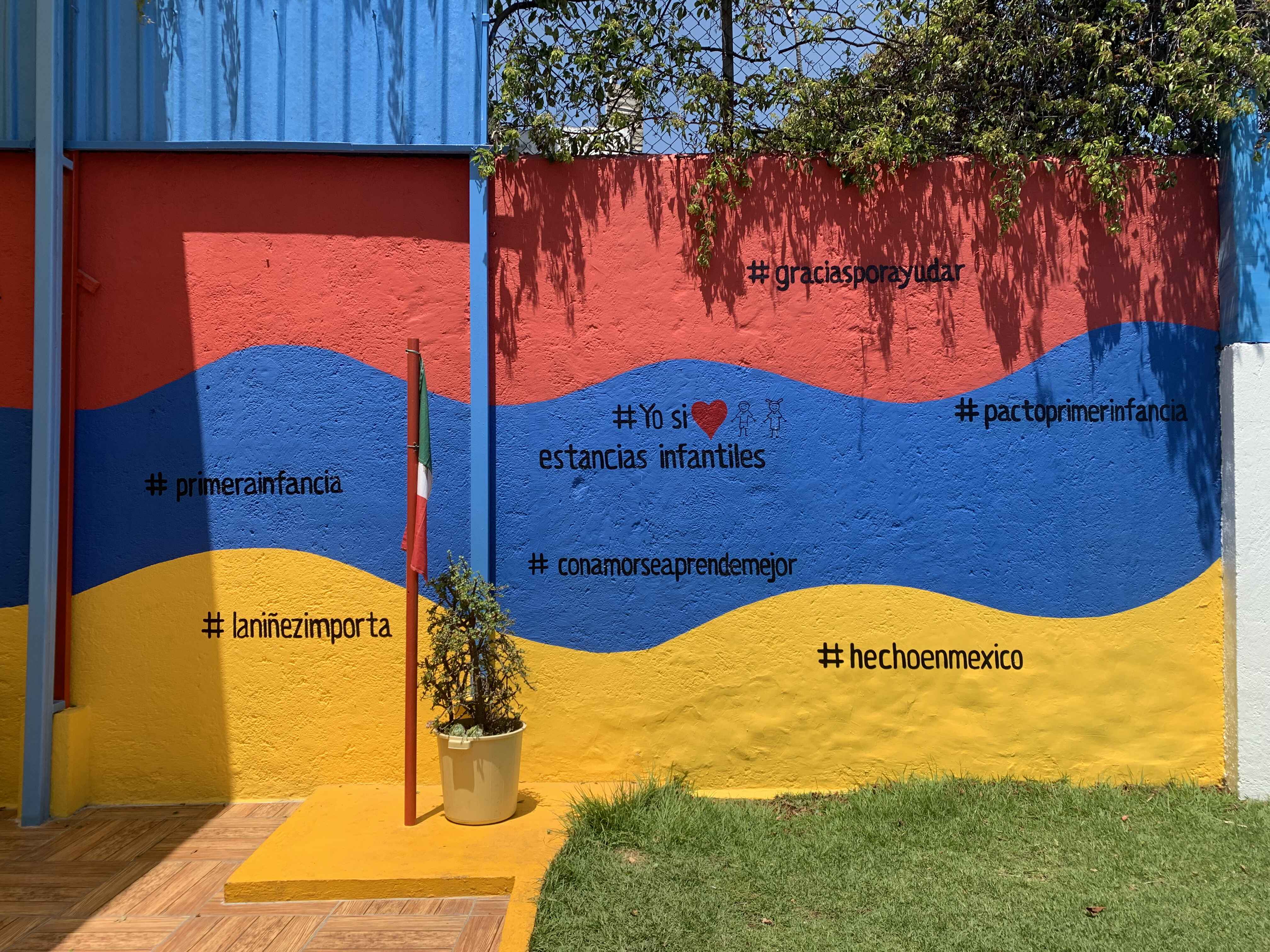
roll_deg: -0.9
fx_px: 954
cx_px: 635
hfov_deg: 67.3
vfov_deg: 53.1
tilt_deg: +2.1
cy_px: 476
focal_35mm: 26
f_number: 1.8
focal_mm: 4.25
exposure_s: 1/2075
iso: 25
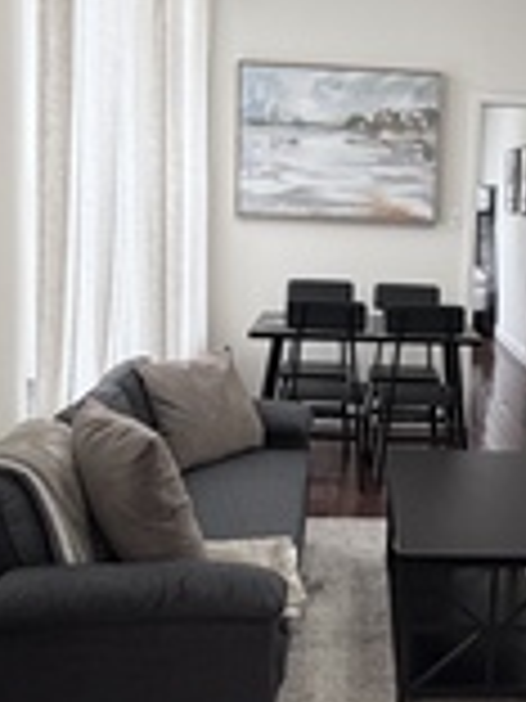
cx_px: 438
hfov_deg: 31.2
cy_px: 292
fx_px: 912
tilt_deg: -6.2
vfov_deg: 41.9
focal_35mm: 45
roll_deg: -1.7
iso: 250
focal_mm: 2.22
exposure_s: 1/120
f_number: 2.2
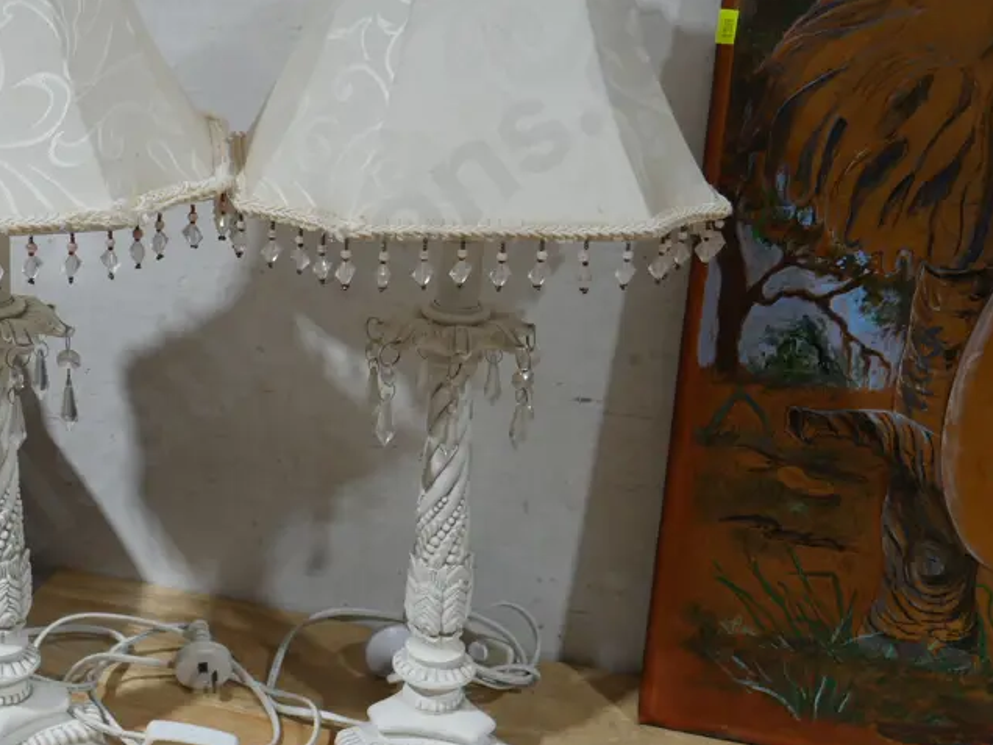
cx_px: 222
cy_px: 369
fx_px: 1664
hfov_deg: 32.5
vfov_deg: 25.2
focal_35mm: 58
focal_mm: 18
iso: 400
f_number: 4.5
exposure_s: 1/60
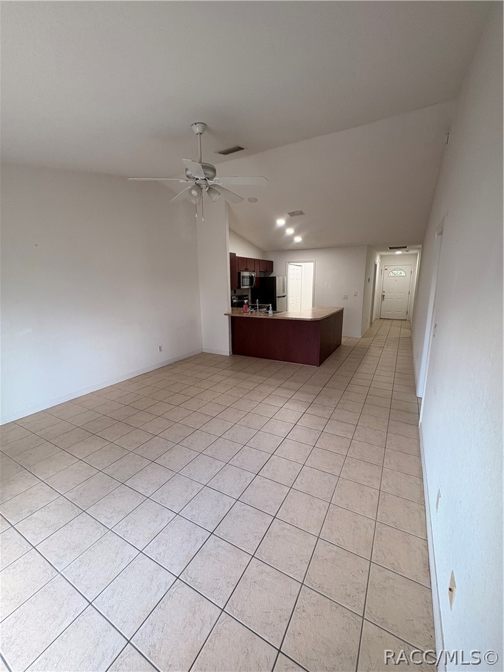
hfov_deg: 85.7
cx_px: 252
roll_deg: +0.9
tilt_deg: -12.2
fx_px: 272
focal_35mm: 14
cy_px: 336
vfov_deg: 102.1
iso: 160
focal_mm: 2.22
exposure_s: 1/60
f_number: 2.2
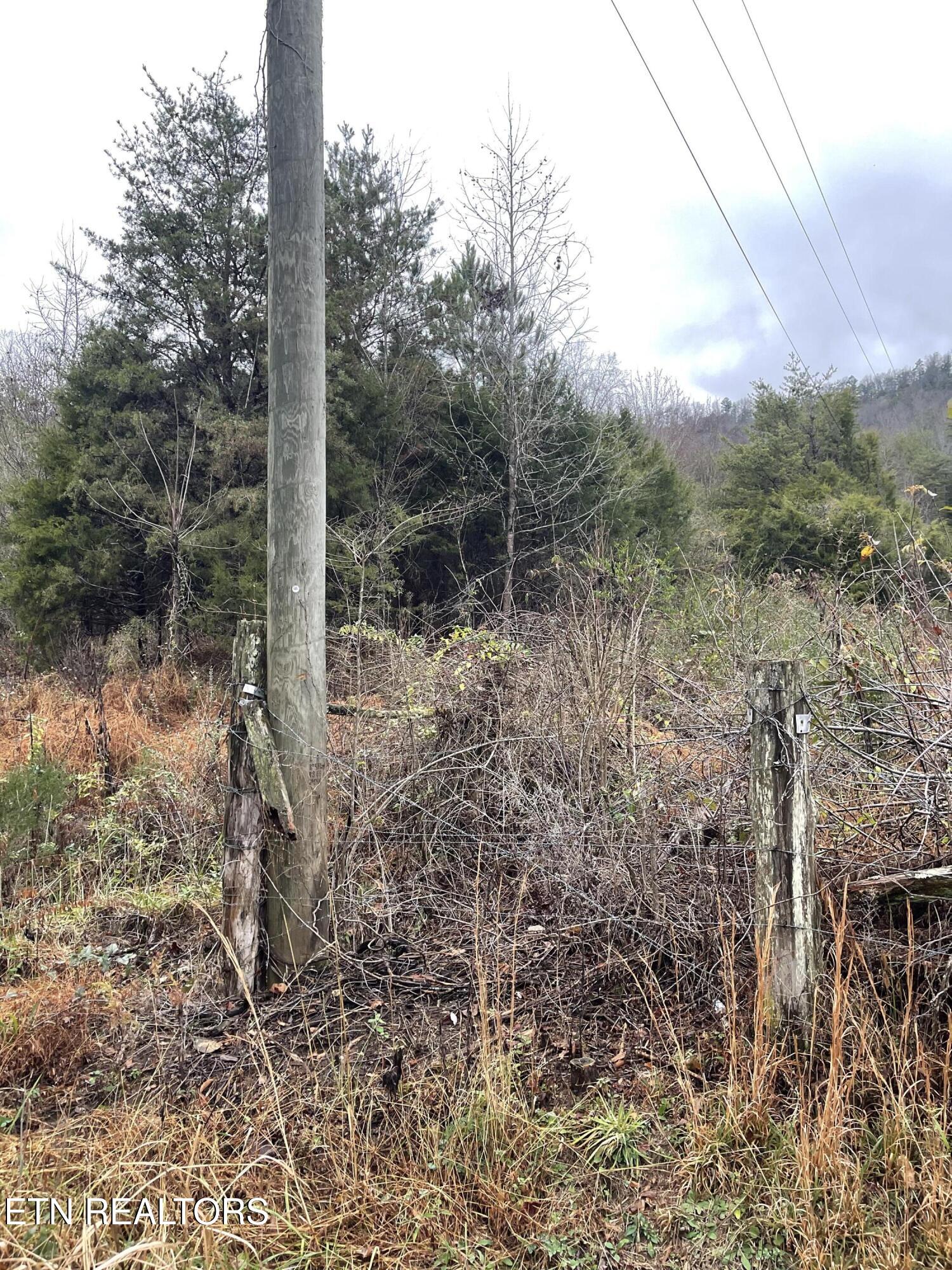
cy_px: 635
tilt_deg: +3.0
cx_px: 476
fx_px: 917
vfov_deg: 69.4
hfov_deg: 54.9
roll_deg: -0.1
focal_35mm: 25
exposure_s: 1/113
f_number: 1.6
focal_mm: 5.1
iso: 125
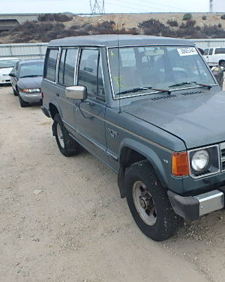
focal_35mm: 32
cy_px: 142
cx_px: 178
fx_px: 266
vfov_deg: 55.7
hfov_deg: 43.7
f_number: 3.5
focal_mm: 3.7
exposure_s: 1/80
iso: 125
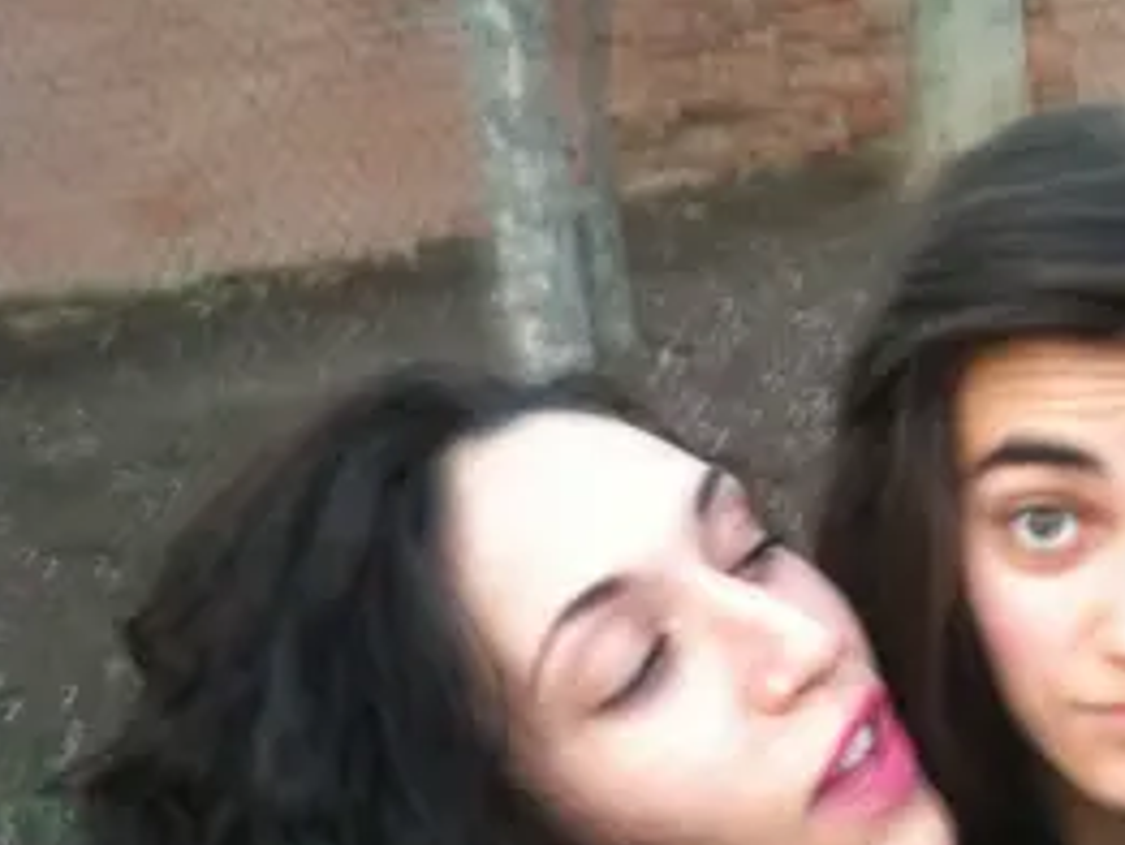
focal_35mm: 67
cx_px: 1017
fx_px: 2178
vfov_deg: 21.5
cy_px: 752
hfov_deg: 27.9
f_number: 2.8
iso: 160
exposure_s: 1/17
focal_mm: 3.85
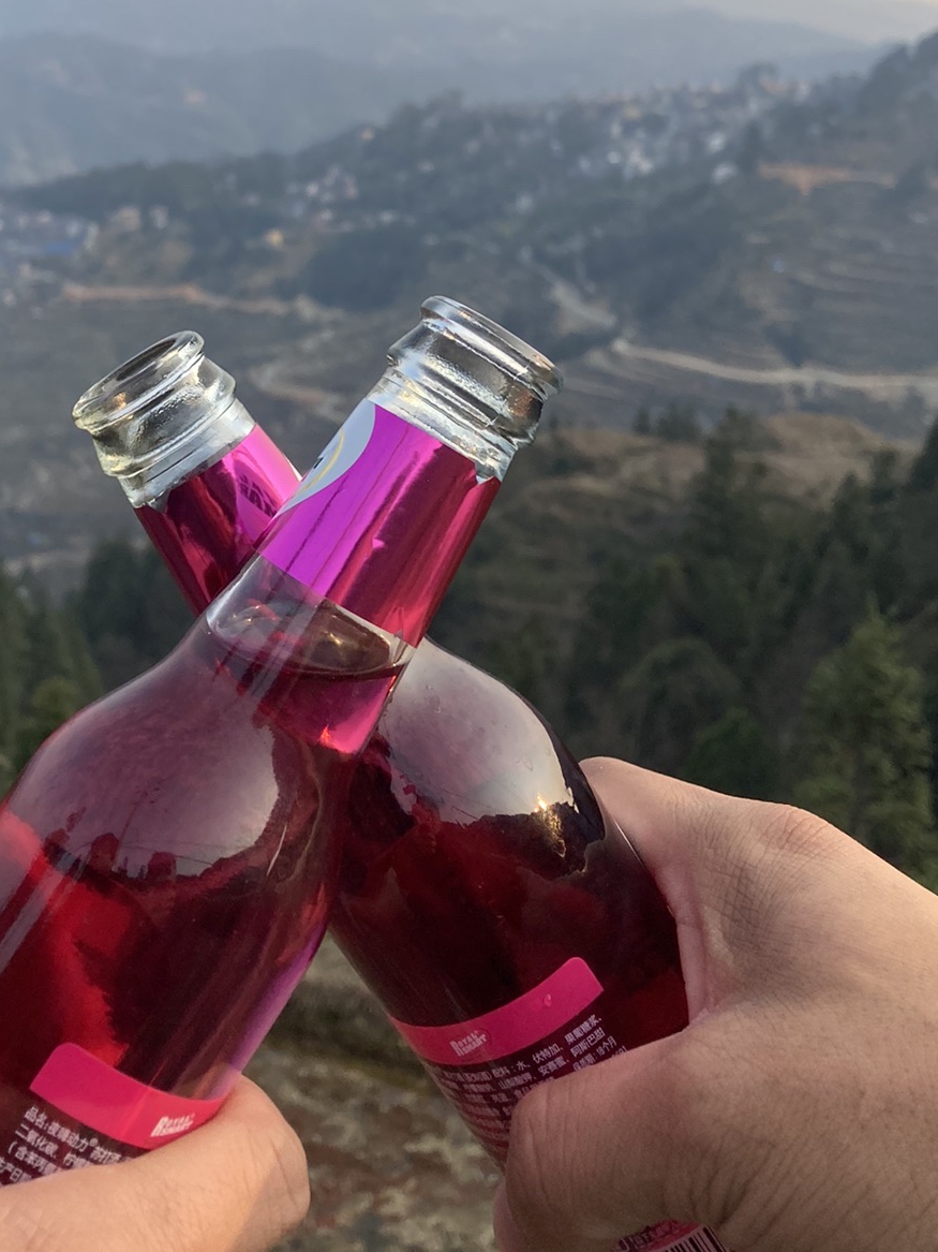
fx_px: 1735
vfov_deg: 38.1
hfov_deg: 30.0
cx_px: 302
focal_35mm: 48
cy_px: 242
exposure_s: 1/787
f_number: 1.8
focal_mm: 3.99
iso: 20
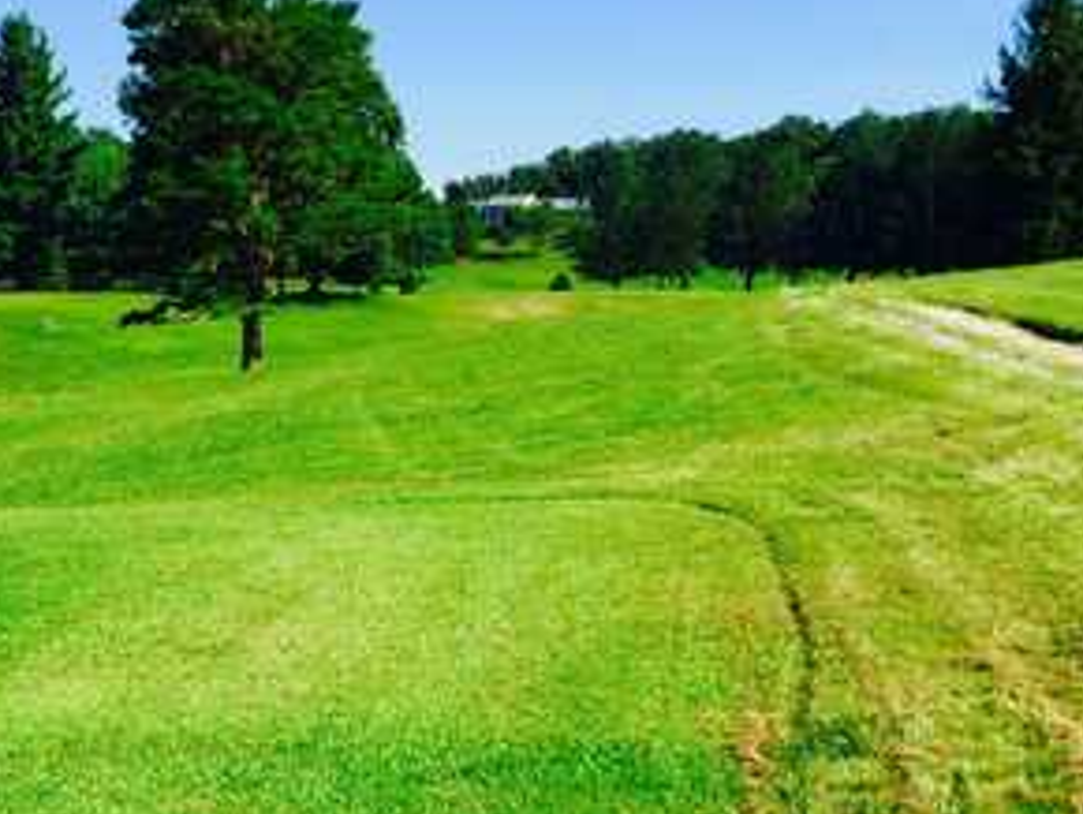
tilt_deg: -6.8
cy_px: 564
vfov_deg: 22.8
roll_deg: -2.6
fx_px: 2004
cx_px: 217
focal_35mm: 64
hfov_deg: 29.5
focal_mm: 4.15
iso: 32
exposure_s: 1/1582
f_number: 2.2
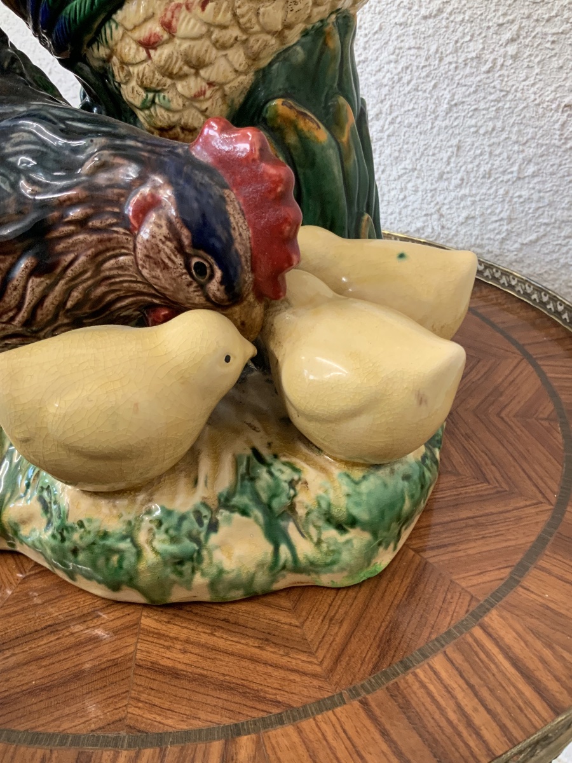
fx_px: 639
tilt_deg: -32.3
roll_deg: +1.3
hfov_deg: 48.2
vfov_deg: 61.7
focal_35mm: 29
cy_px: 382
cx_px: 286
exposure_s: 1/60
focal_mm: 3
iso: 125
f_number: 1.8
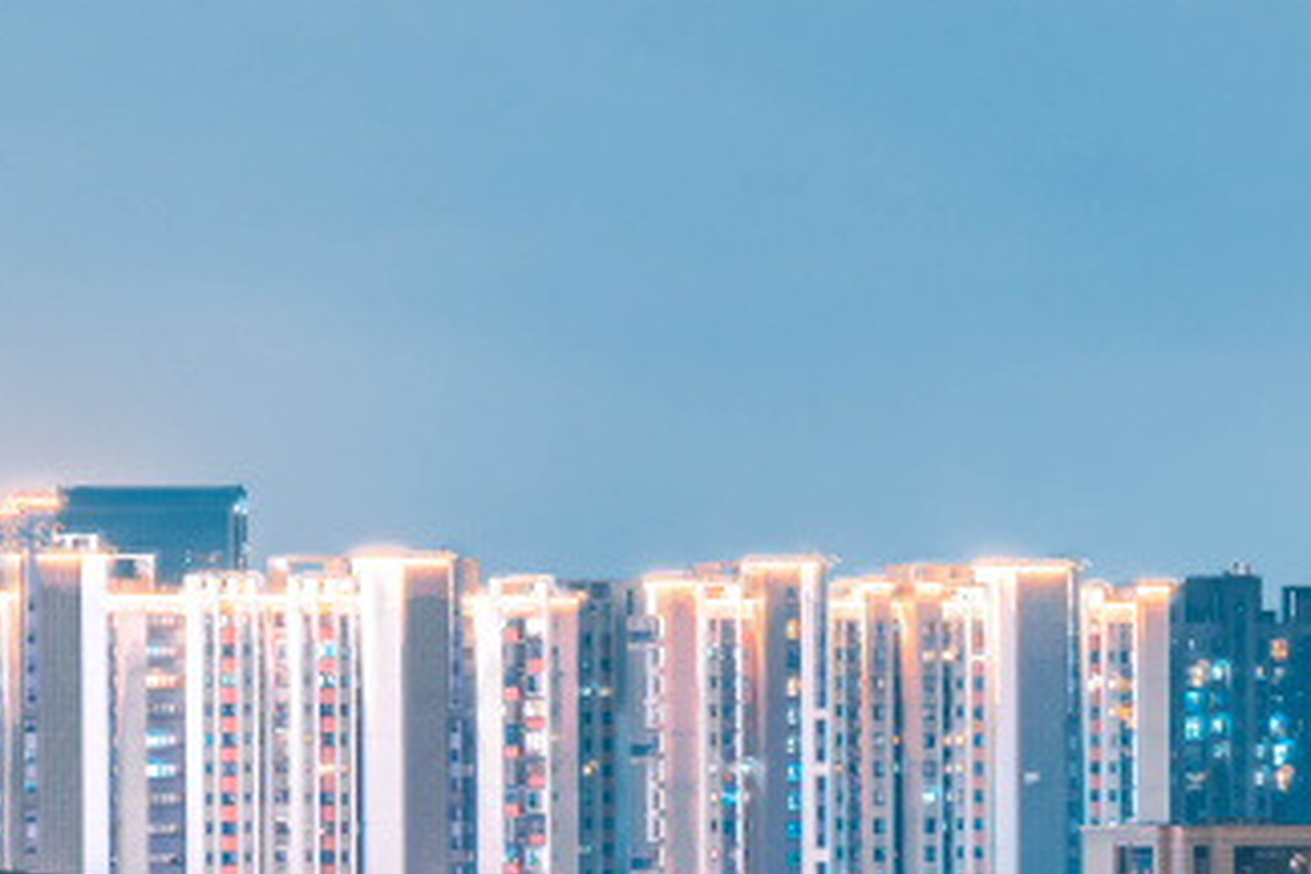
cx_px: 1364
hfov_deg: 7.9
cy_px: 1299
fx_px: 9431
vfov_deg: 5.3
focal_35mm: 259
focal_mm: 70
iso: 100
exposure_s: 8
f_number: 8
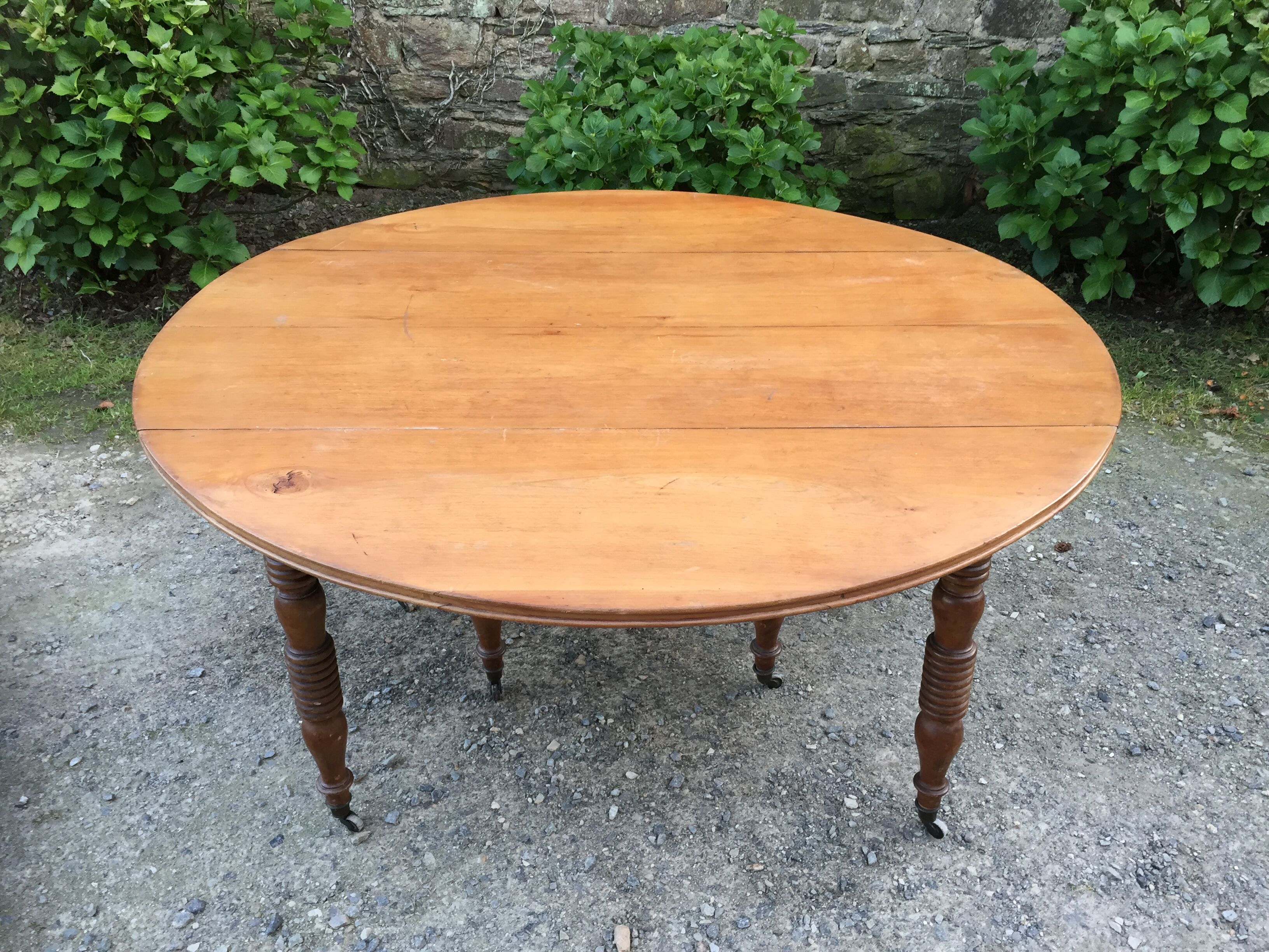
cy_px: 476
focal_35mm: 29
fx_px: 1063
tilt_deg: -30.9
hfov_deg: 61.7
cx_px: 634
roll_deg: -0.9
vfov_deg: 48.2
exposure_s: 1/33
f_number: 2.2
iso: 32
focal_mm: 4.15
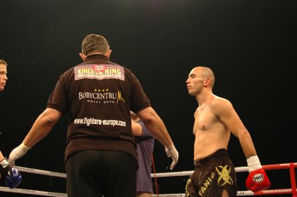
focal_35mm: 59
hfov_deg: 33.9
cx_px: 126
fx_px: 486
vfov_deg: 22.9
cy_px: 99
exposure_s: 1/400
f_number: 2.8
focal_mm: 28
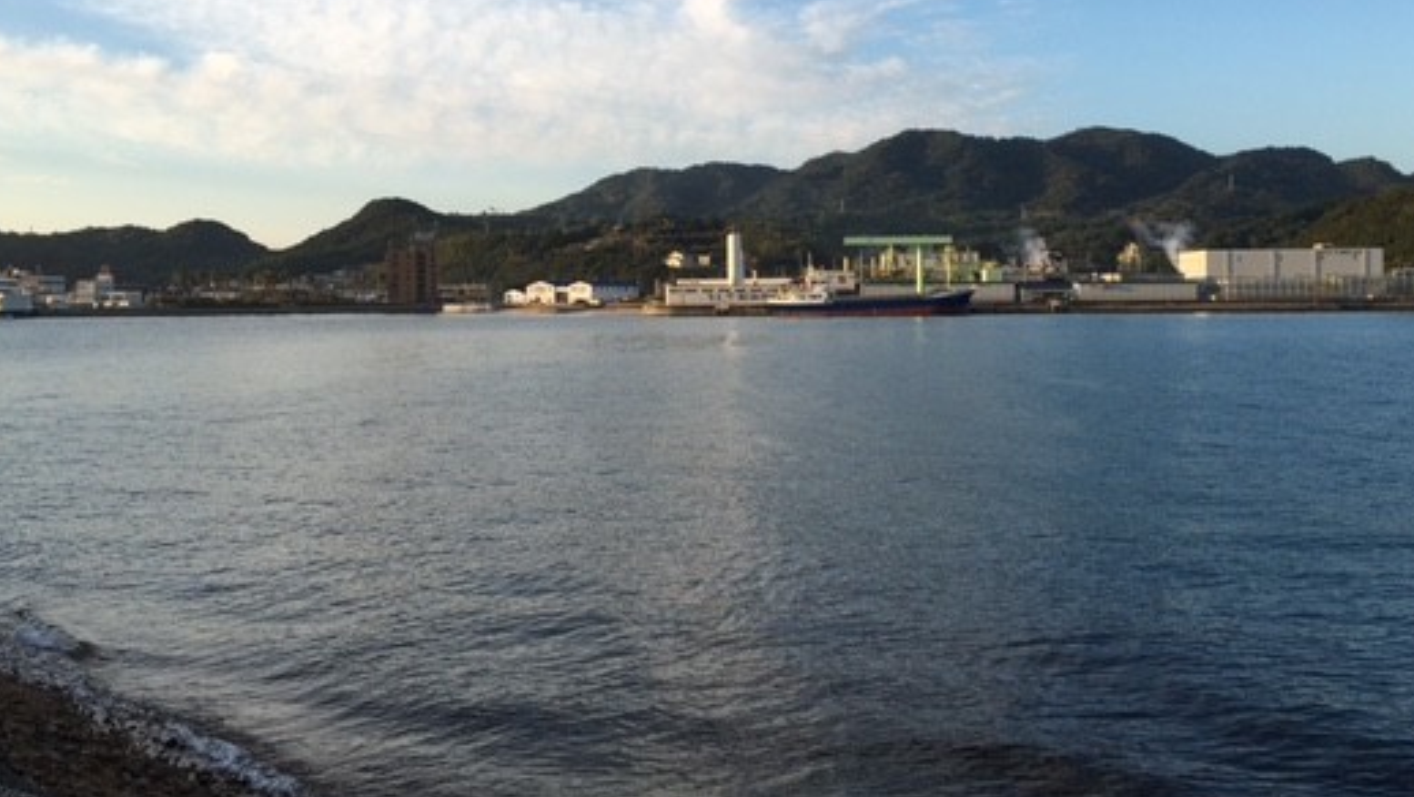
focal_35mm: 39
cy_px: 262
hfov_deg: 51.6
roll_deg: +0.7
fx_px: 1463
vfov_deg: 30.2
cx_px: 712
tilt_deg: +0.6
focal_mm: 4.15
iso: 25
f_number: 2.2
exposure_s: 1/693
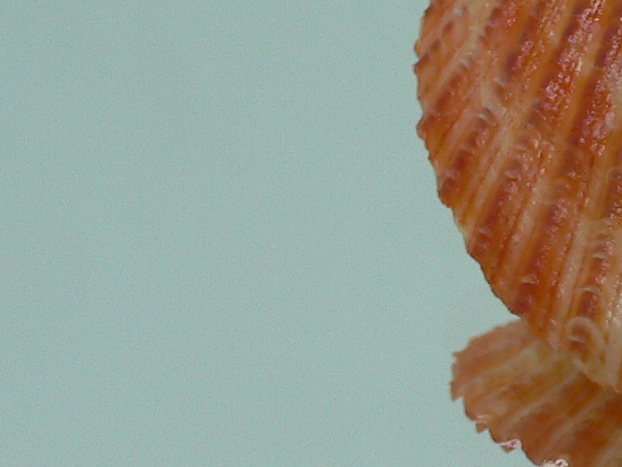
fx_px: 1977
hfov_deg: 16.7
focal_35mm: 110
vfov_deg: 13.4
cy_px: 72
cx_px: 840
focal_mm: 4.6
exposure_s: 1/60
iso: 80
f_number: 2.8
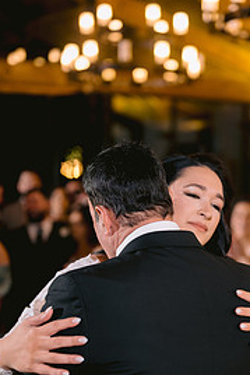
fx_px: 874
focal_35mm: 84
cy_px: 208
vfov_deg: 24.2
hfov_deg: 16.2
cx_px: 168
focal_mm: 50
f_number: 2
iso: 800
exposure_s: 1/125
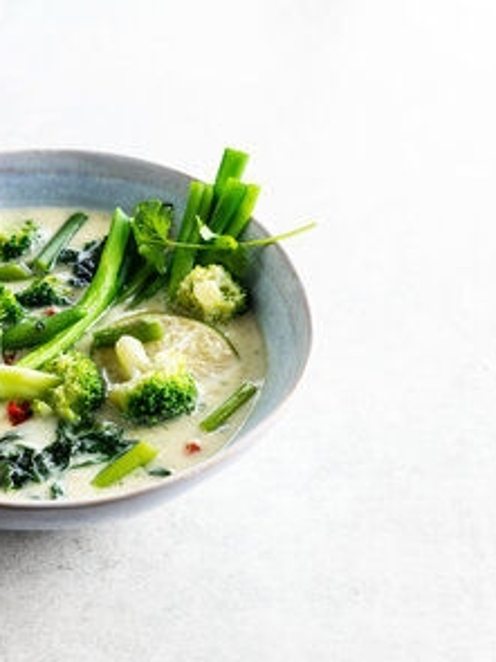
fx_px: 1682
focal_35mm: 88
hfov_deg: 16.5
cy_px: 334
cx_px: 9
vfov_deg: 22.3
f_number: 7.1
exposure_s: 1/125
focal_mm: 60
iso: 100
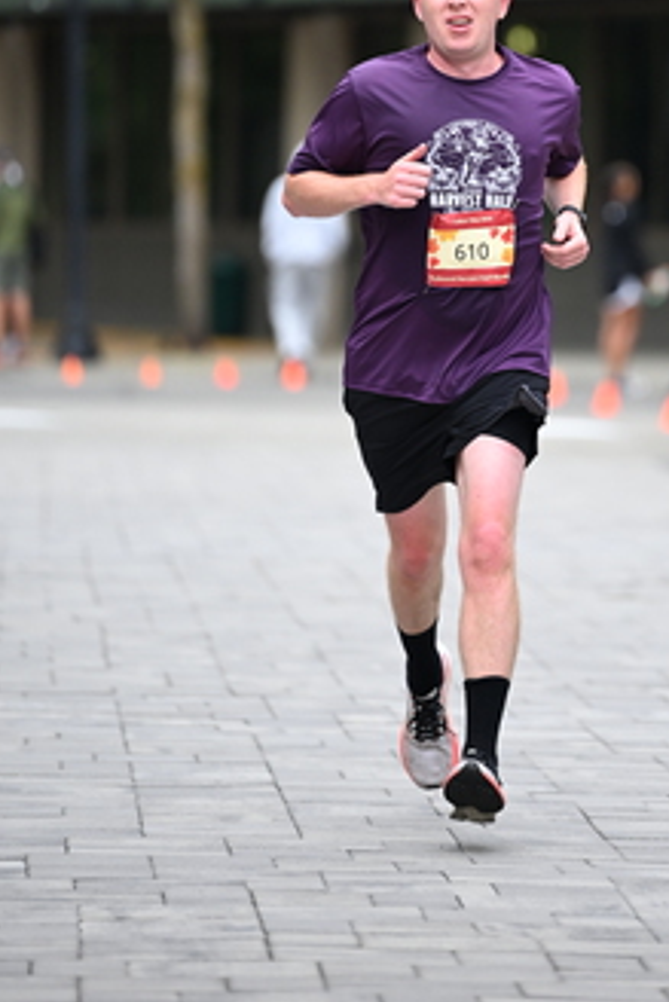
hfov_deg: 4.1
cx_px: 536
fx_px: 9328
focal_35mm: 335
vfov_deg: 6.1
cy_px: 208
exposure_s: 1/2000
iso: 800
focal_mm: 200
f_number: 2.8
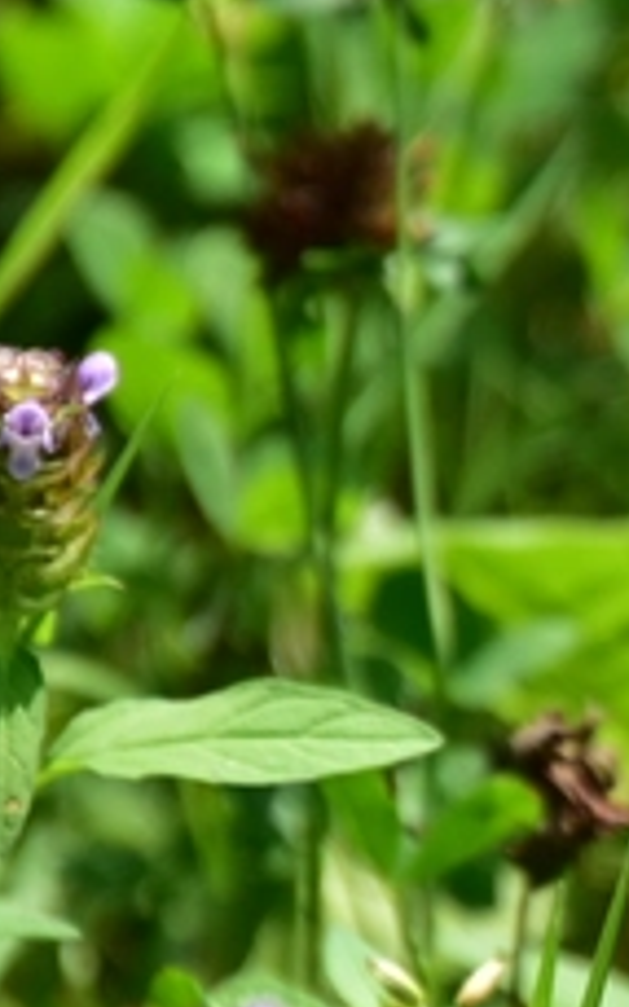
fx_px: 35157
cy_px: 330
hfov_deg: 1.0
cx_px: 1232
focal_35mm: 1281
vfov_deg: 1.6
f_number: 6.3
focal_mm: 300
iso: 250
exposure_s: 1/500
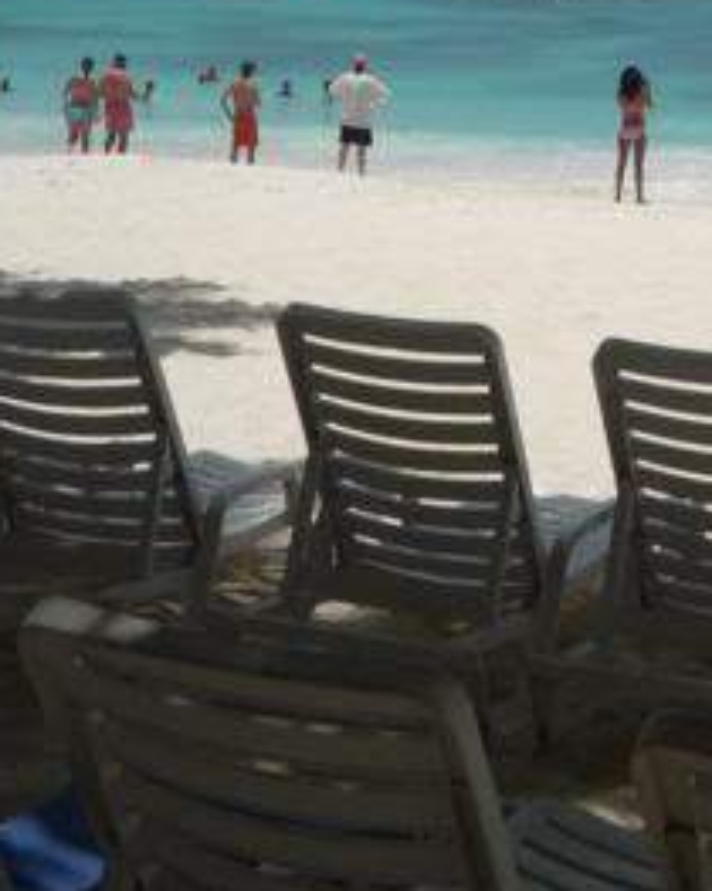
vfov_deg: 19.4
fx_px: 2505
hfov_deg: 15.9
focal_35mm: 95
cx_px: 668
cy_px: -64
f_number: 6.3
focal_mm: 5.2
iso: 100
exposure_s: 1/1000
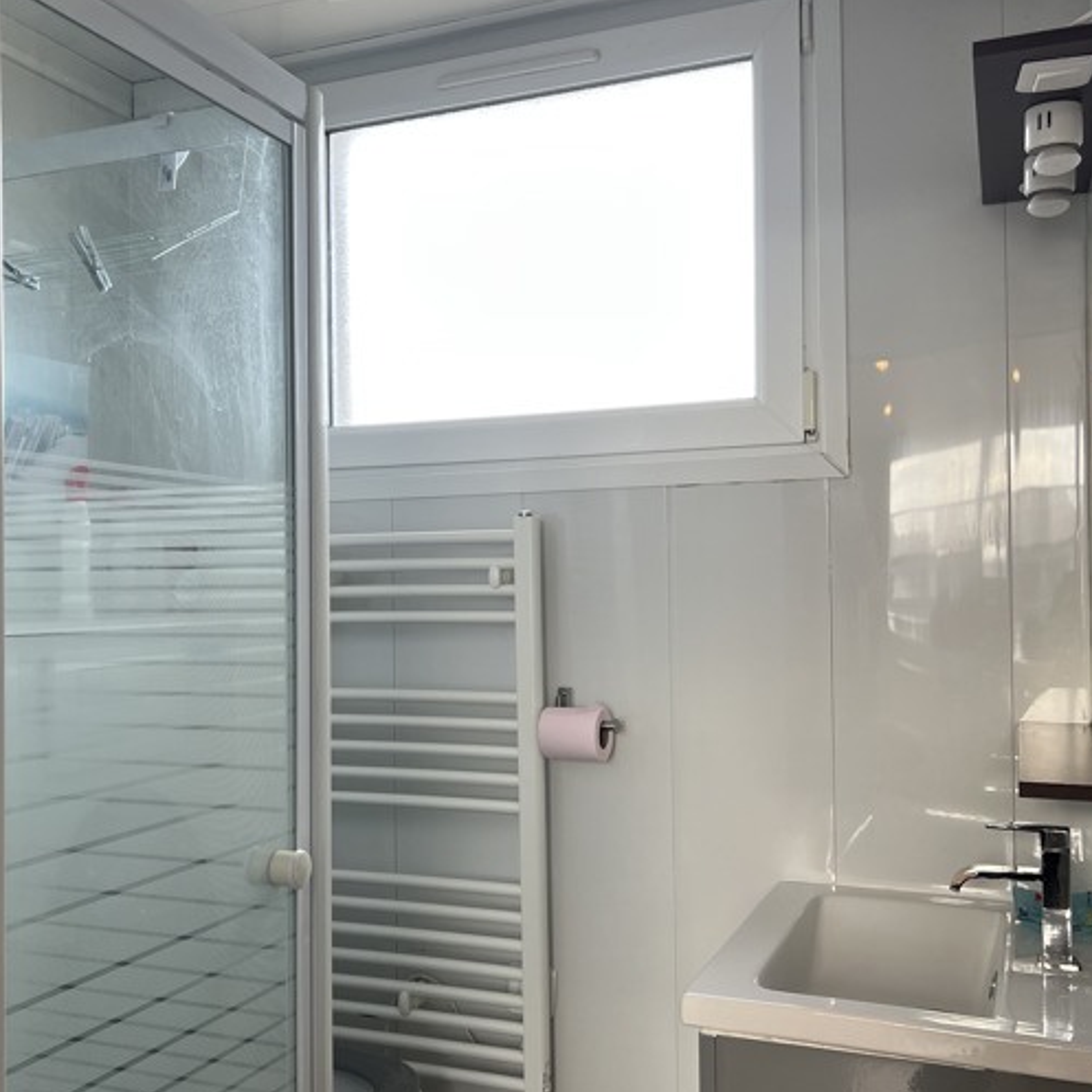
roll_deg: +0.7
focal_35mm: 37
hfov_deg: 44.6
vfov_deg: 44.9
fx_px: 1321
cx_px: 420
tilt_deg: +0.4
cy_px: 567
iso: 64
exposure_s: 1/121
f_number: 1.5
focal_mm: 5.7
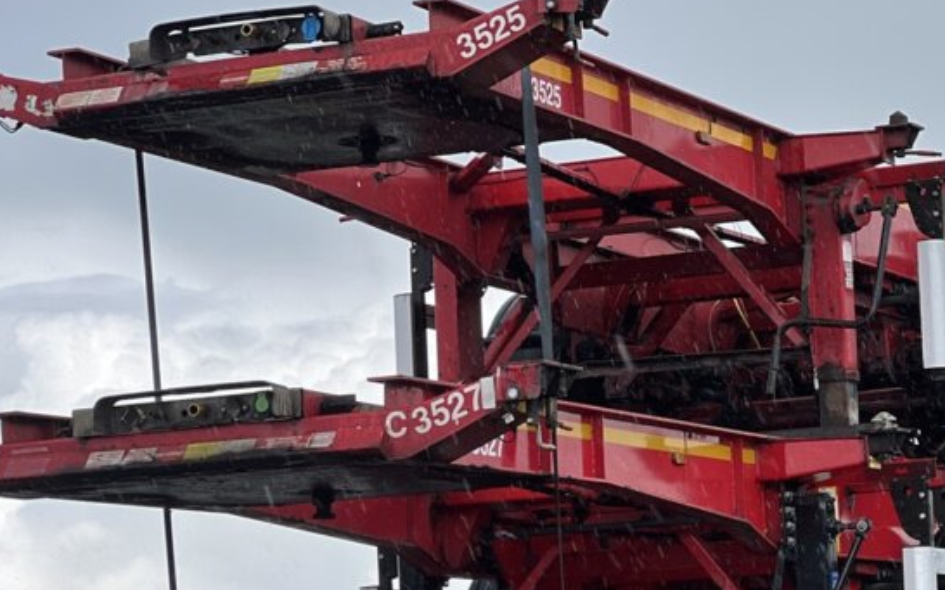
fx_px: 3940
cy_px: 588
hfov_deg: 13.7
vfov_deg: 8.5
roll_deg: +3.5
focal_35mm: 153
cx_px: 518
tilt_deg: +6.1
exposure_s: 1/461
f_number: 2.8
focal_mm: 9
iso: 32
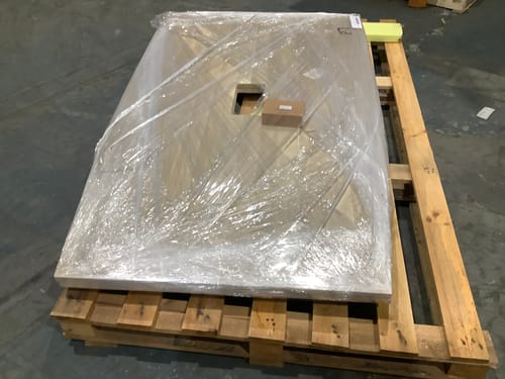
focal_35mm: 31
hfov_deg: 58.4
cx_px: 252
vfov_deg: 45.4
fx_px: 452
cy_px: 190
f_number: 2.4
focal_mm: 3.3
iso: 160
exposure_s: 1/50
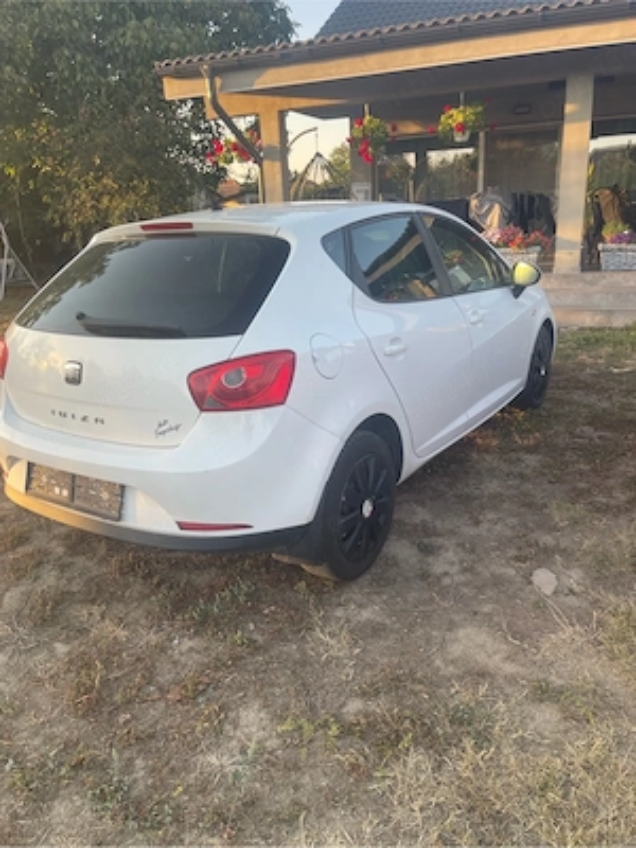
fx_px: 612
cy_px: 424
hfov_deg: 54.9
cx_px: 318
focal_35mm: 25
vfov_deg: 69.4
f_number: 1.6
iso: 32
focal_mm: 5.1
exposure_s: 1/236
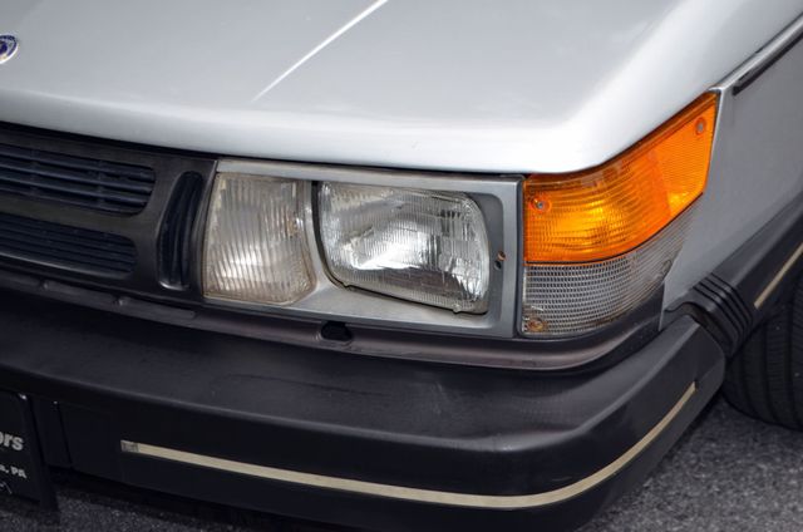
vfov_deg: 19.6
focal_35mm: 69
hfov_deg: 29.3
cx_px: 402
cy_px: 266
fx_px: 1536
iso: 180
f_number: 5.3
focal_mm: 46
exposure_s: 1/200
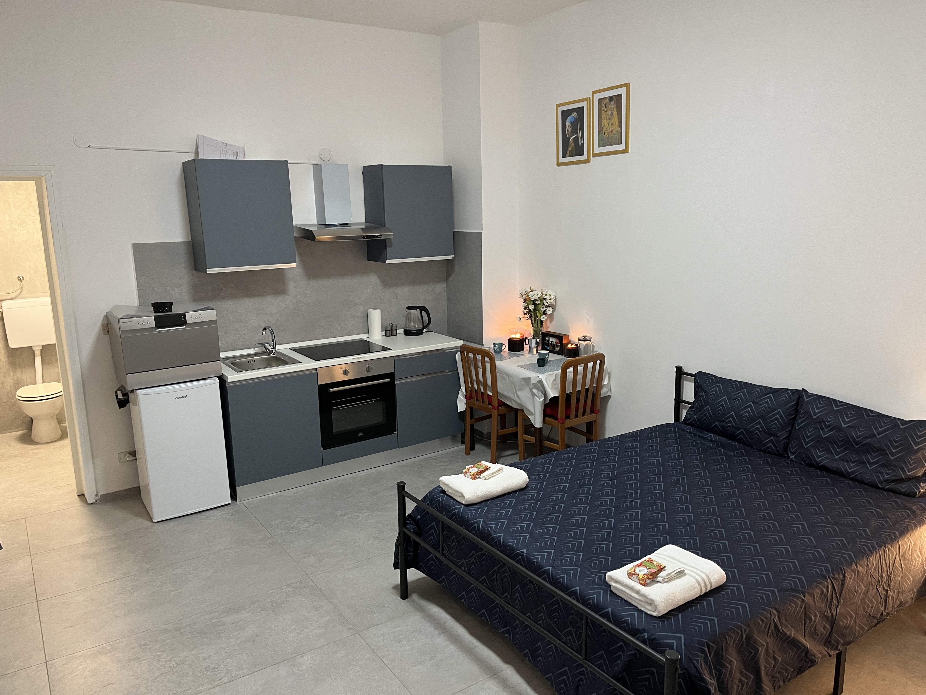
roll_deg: +0.7
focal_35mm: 26
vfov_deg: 53.1
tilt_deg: -11.5
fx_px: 696
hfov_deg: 67.3
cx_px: 463
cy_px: 348
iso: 250
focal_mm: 5.1
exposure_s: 1/50
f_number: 1.6
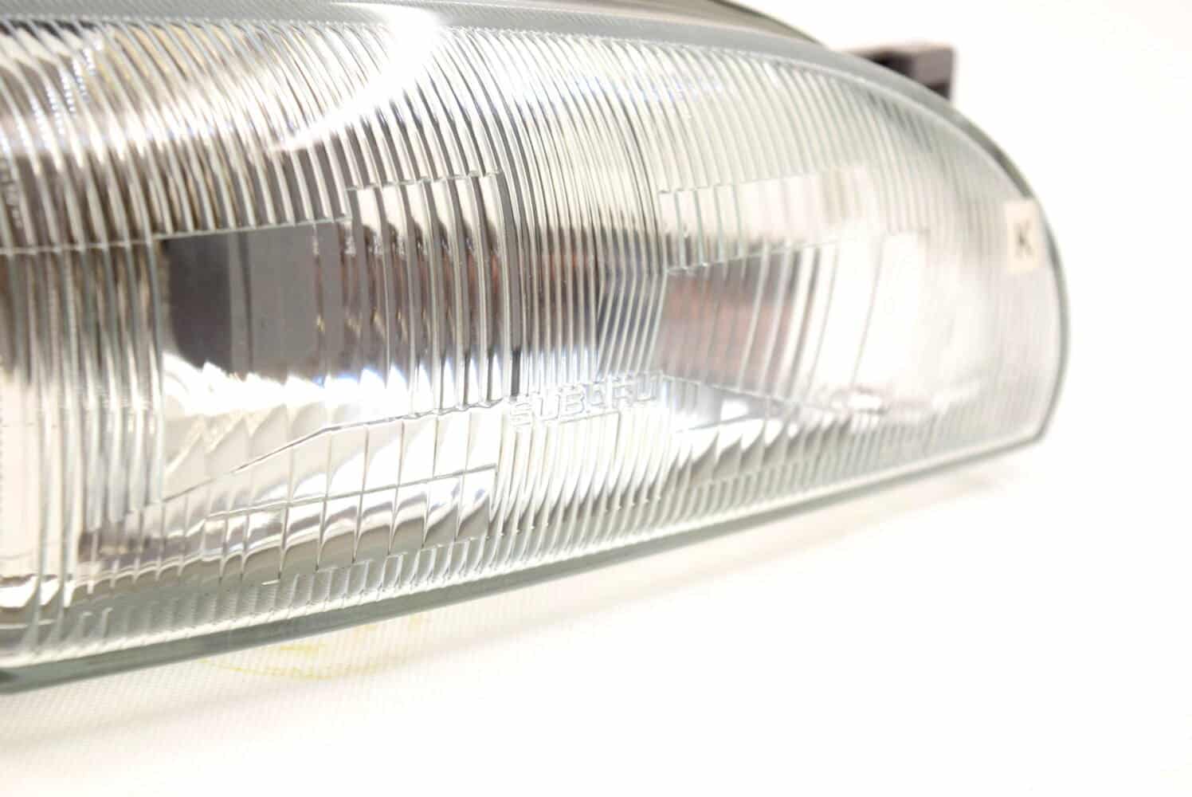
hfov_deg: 24.6
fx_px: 2734
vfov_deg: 16.6
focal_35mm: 82
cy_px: 398
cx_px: 596
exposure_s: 1/125
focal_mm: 55
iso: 400
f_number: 5.6
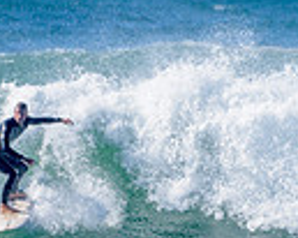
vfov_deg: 0.7
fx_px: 19142
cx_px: -38
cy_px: 230
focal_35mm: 2172
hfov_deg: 0.9
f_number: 5.6
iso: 220
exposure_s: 1/2000
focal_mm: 500
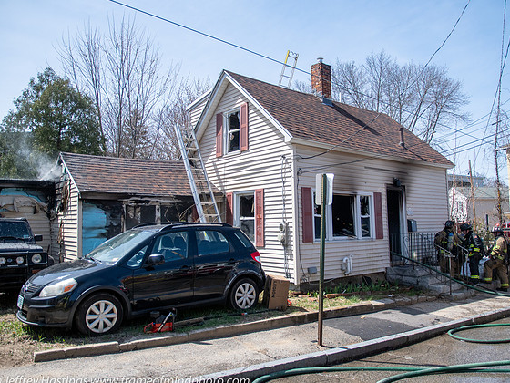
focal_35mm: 28
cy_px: 194
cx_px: 277
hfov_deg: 63.3
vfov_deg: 49.7
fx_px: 413
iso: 320
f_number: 3.2
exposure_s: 1/6400
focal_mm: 16
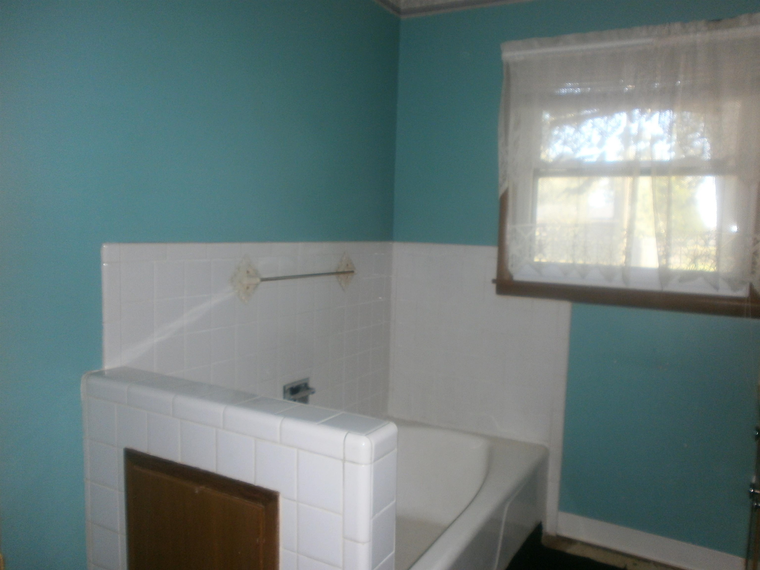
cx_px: 380
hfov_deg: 65.3
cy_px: 285
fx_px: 593
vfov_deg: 51.4
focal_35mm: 27
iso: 125
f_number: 2.9
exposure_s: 1/30
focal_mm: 4.8
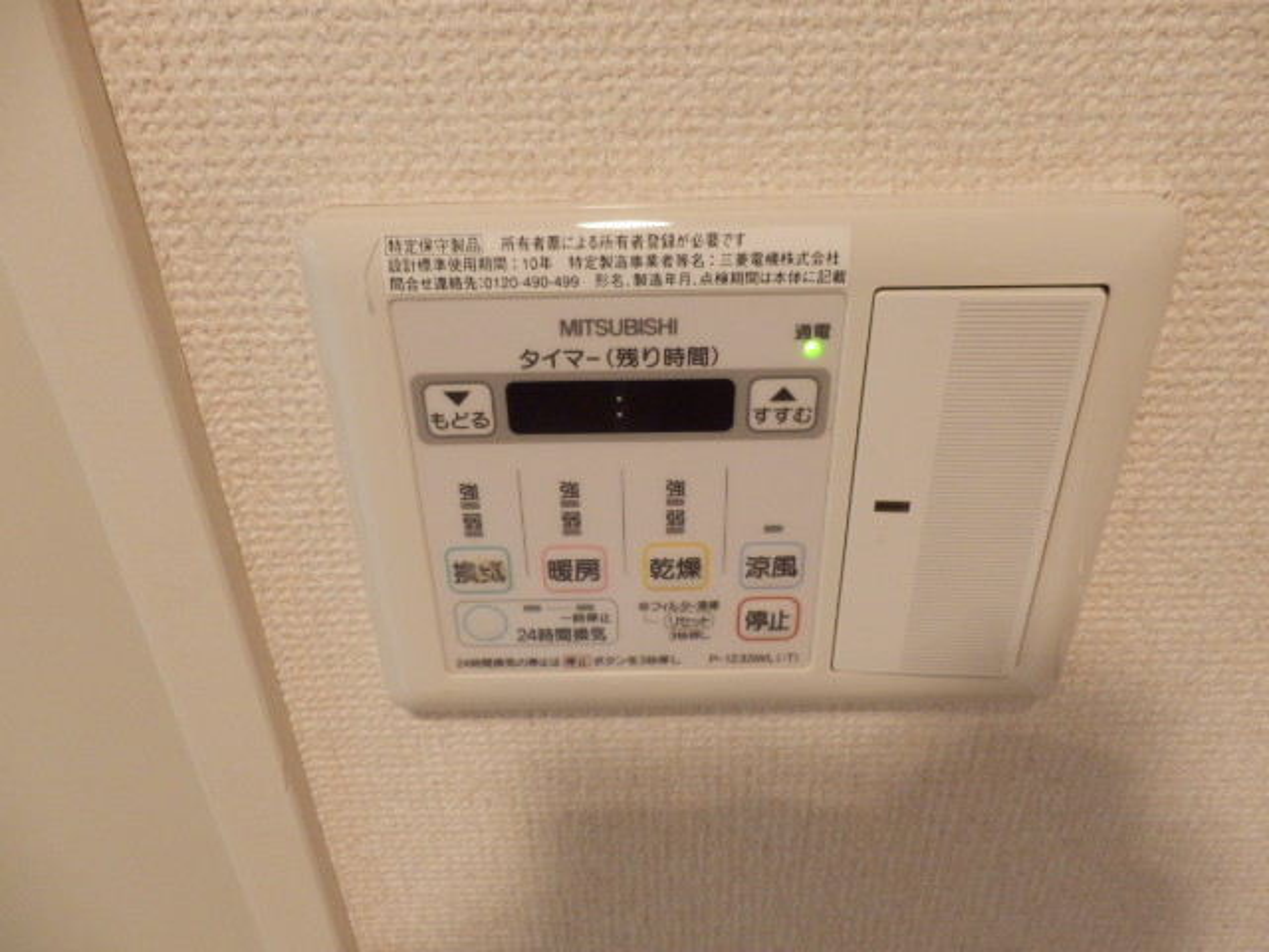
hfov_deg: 71.6
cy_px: 476
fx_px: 880
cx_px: 634
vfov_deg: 56.8
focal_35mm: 24
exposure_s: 1/30
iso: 500
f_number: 3
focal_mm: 4.2
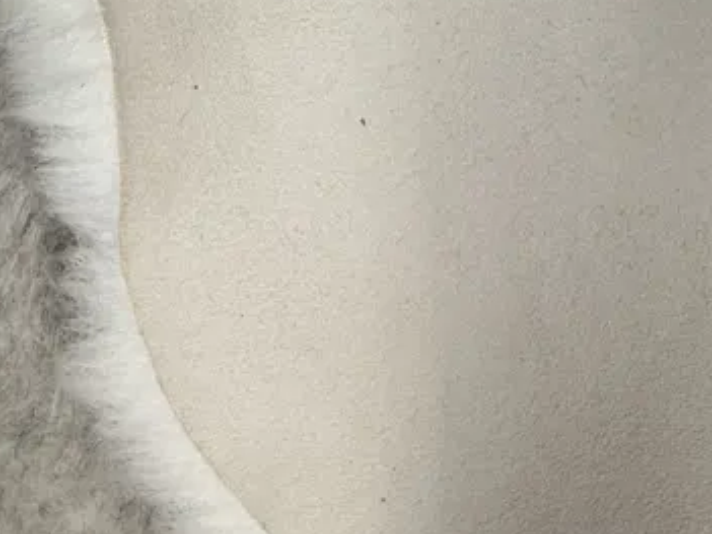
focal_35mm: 70
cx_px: 209
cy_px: -388
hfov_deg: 27.5
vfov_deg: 17.5
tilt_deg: -78.8
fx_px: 1439
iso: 125
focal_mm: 6.86
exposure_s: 1/100
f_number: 1.78
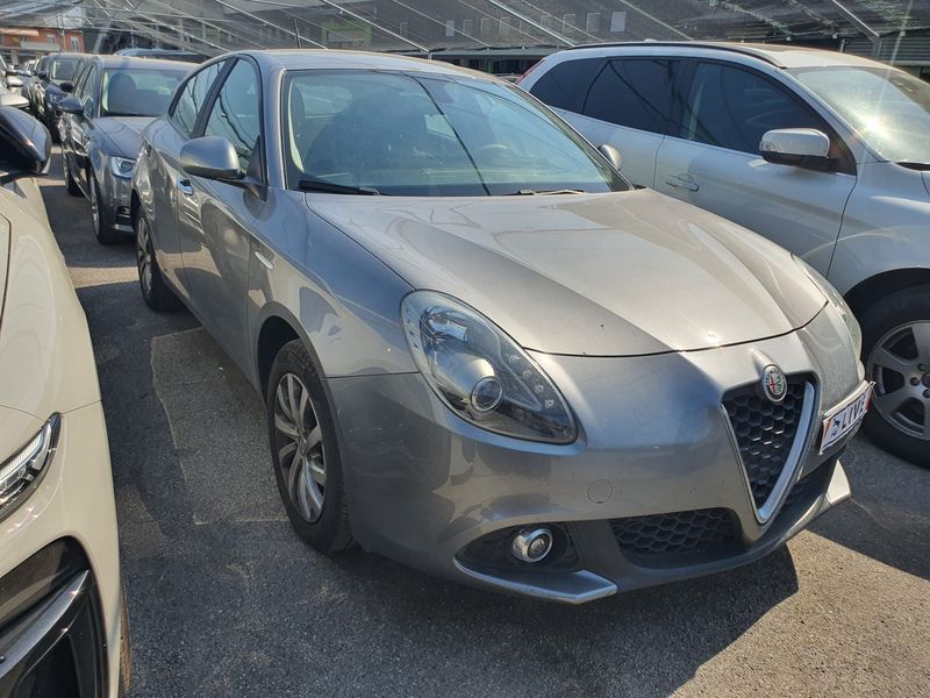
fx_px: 699
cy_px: 349
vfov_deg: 53.1
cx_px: 465
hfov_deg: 67.3
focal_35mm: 26
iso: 50
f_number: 2.4
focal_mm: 4.3
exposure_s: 1/1404
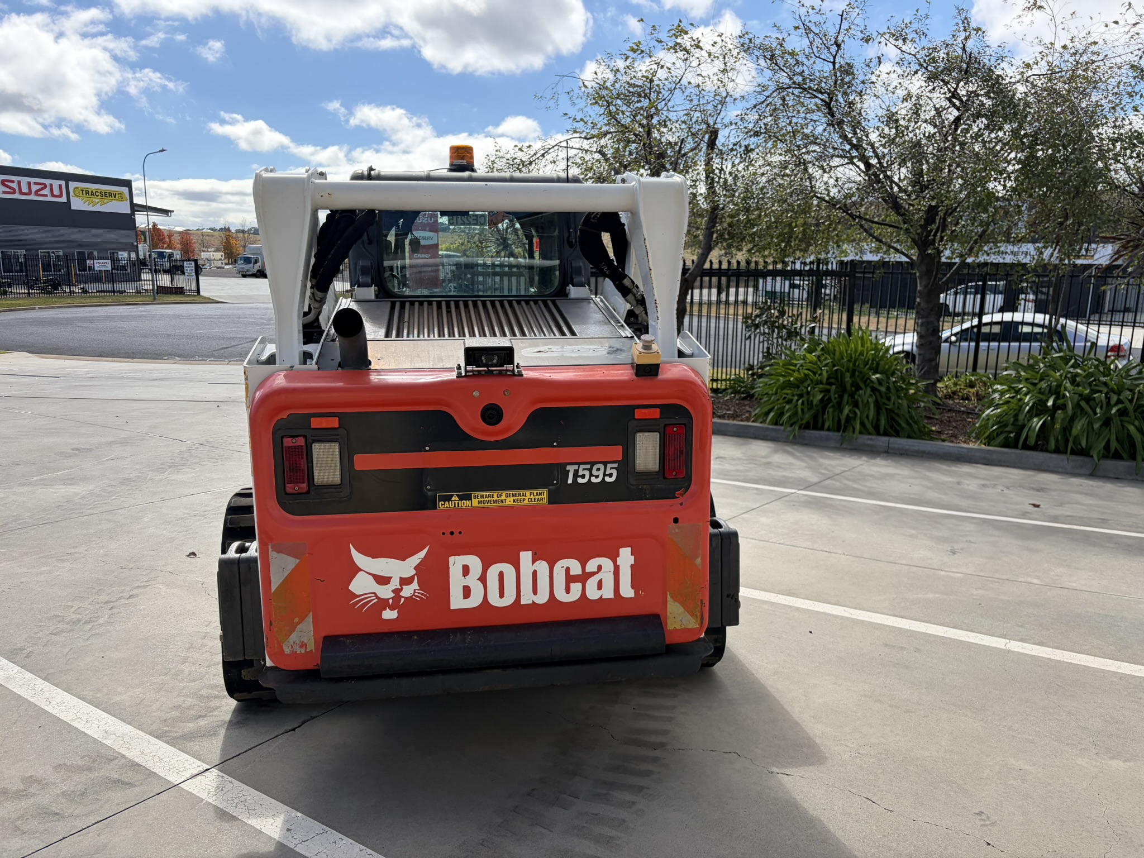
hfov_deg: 67.3
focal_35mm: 26
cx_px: 572
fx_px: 859
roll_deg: -2.2
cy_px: 429
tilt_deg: -11.0
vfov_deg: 53.1
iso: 64
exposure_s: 1/2747
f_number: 1.6
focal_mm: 5.96
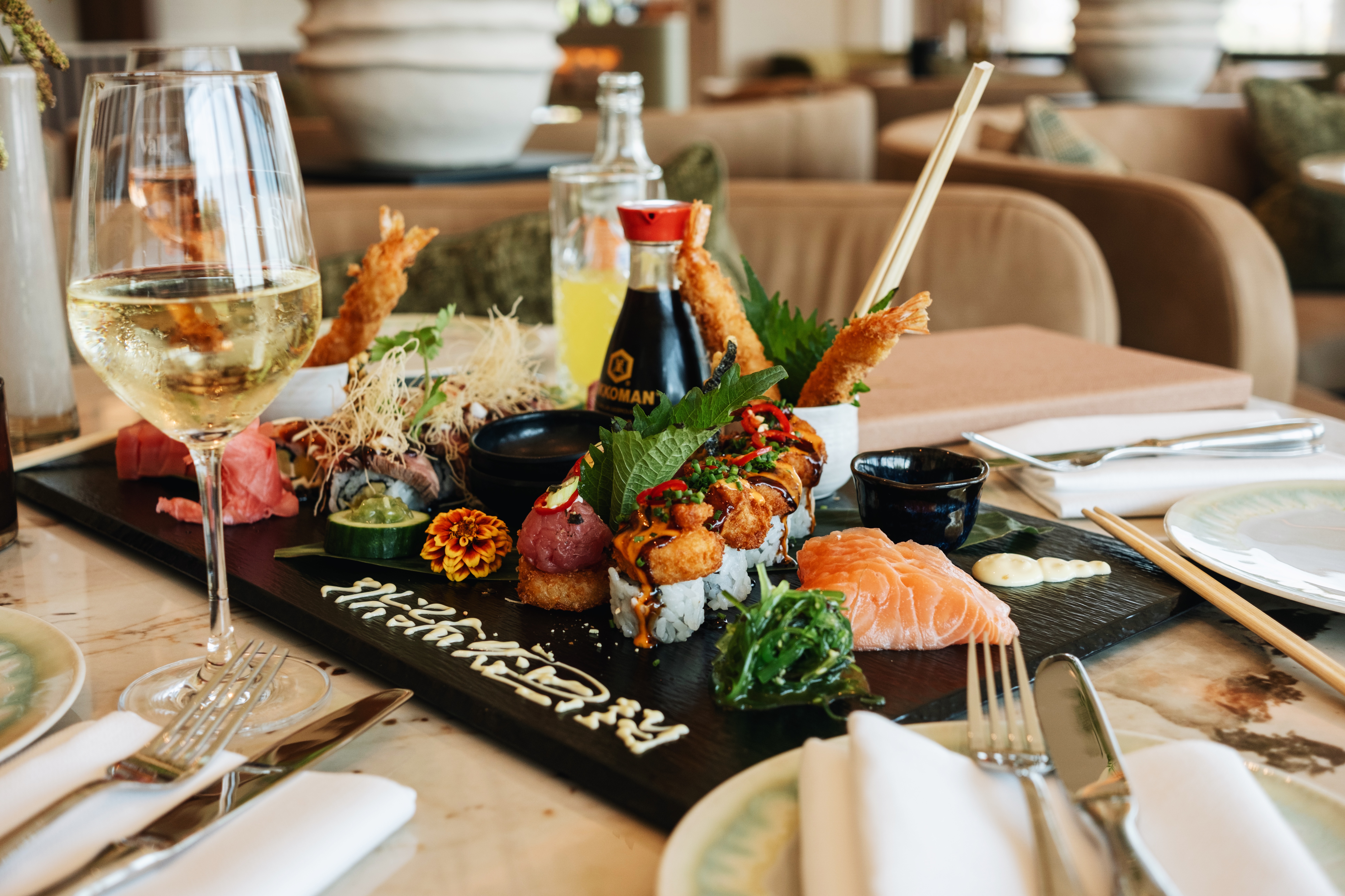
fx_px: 1532
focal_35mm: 41
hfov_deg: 47.4
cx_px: 672
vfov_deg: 32.6
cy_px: 448
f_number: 3.6
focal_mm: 27
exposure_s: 1/60
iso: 400
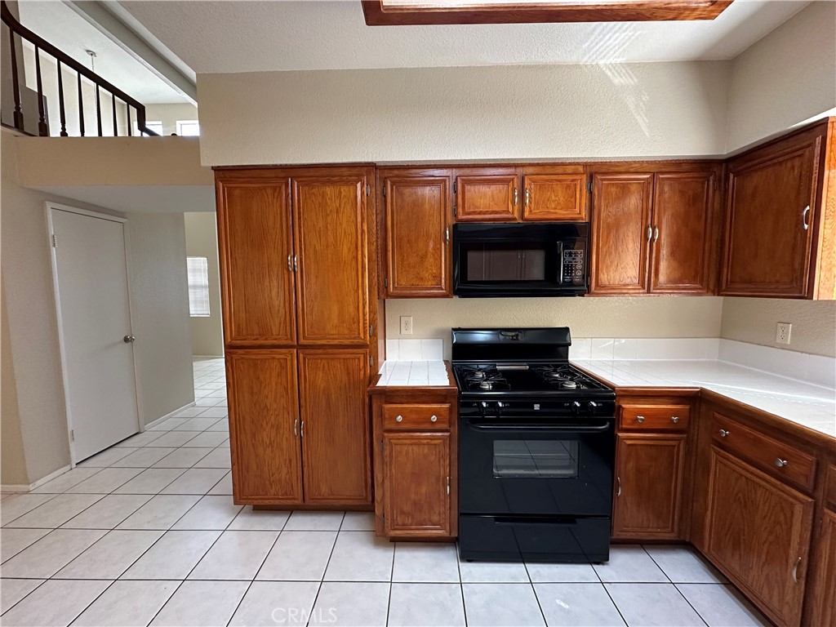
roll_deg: +0.1
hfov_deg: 102.1
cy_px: 314
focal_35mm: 14
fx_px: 338
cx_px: 418
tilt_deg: -3.2
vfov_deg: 85.7
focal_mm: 2.22
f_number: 2.2
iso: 320
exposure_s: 1/120
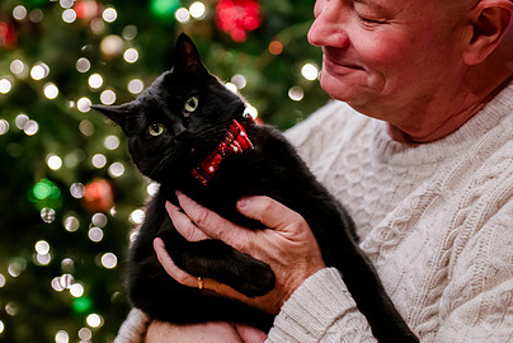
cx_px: 192
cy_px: 140
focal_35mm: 89
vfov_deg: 15.4
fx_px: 1269
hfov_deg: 22.8
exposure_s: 1/125
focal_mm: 62
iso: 2500
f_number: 2.8
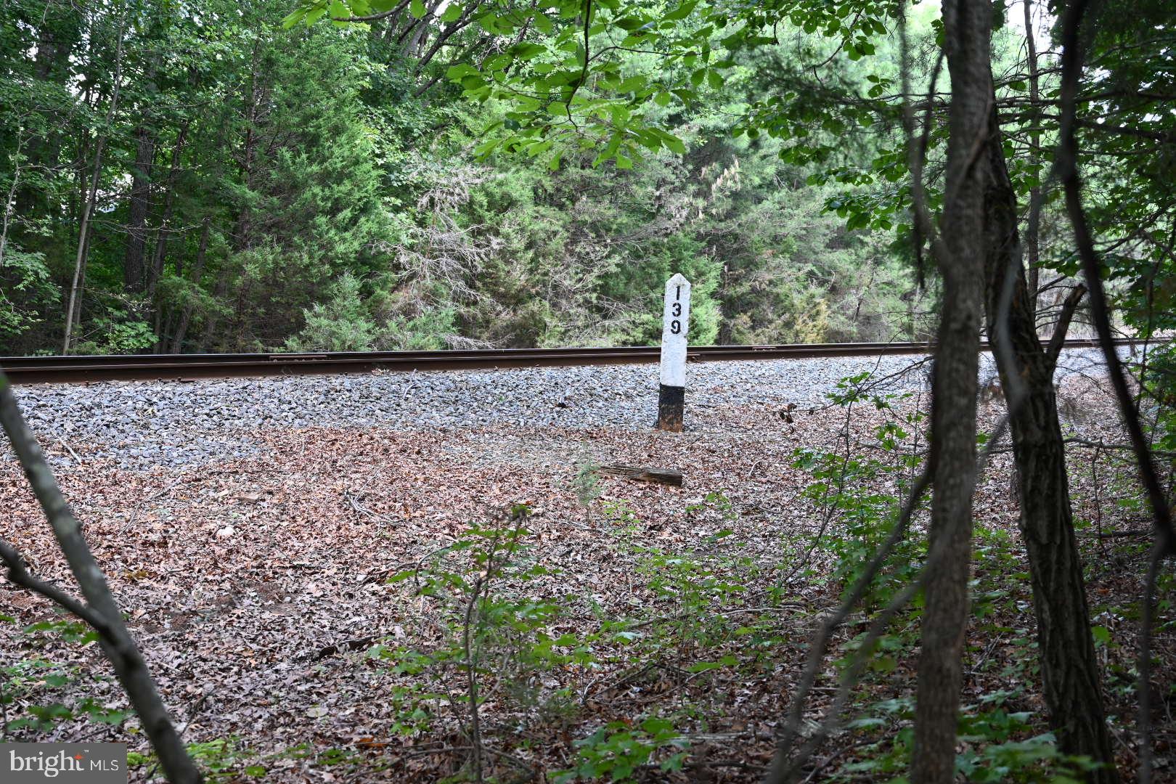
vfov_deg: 32.6
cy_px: 392
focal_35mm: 41
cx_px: 588
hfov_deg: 47.4
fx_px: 1339
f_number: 4
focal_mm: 41
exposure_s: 1/125
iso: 400
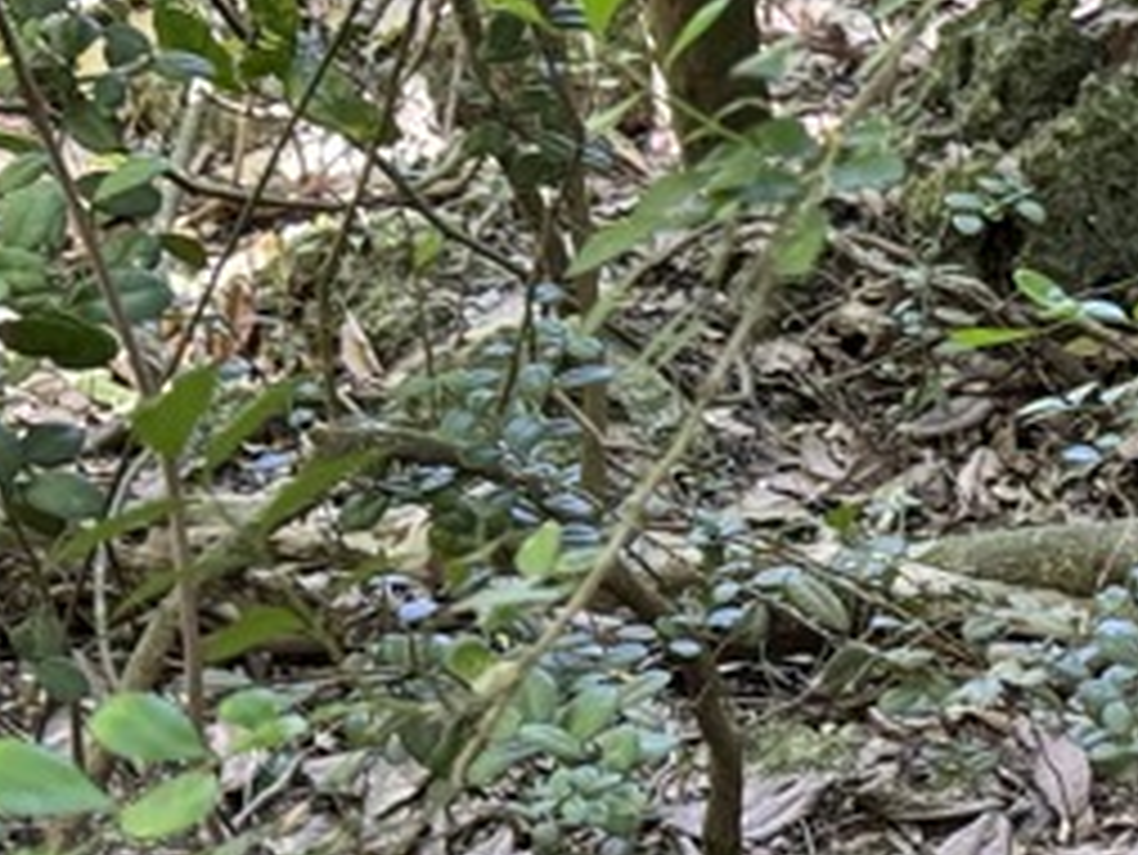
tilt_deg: -40.5
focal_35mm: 97
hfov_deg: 19.3
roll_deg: +3.3
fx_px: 3190
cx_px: 1300
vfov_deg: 14.8
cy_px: 968
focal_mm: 6.76
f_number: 1.78
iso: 320
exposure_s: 1/60
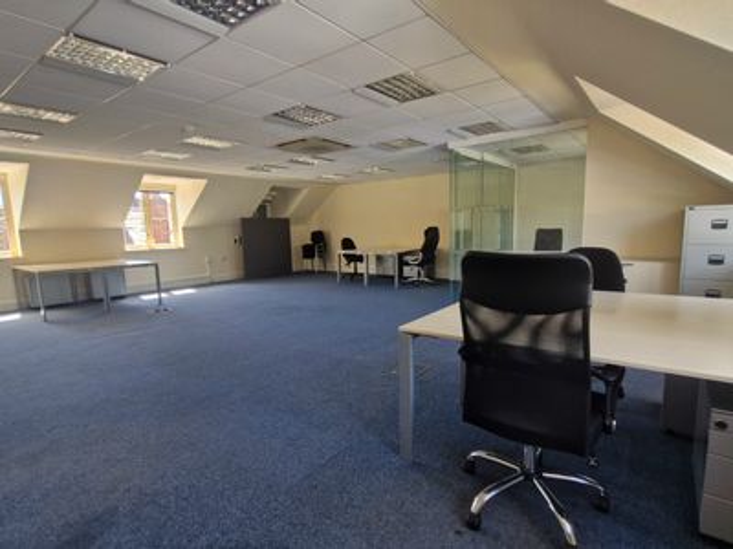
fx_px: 275
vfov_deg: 89.9
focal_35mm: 13
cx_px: 366
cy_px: 274
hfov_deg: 106.2
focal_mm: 1.74
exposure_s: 1/50
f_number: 2.2
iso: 50
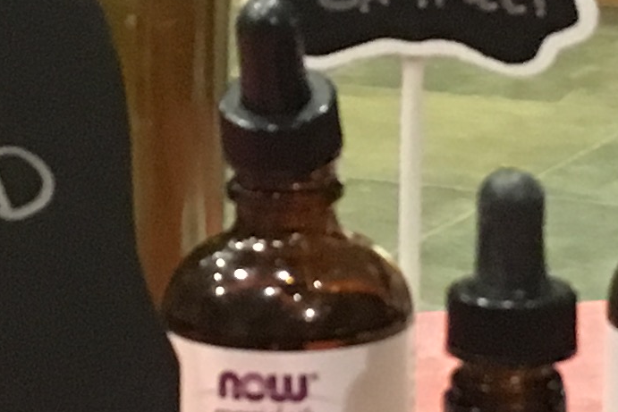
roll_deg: +0.4
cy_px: 174
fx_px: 3022
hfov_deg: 11.7
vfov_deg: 7.8
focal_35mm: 176
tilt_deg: -13.0
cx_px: 369
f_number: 2.2
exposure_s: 1/15
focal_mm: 4.15
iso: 320
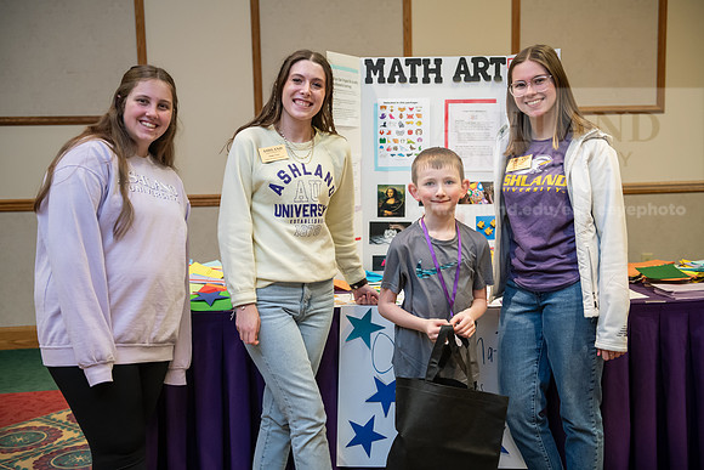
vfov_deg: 28.1
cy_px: 235
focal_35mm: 48
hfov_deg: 41.1
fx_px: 939
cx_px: 352
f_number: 3.2
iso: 1250
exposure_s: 1/200
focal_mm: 48
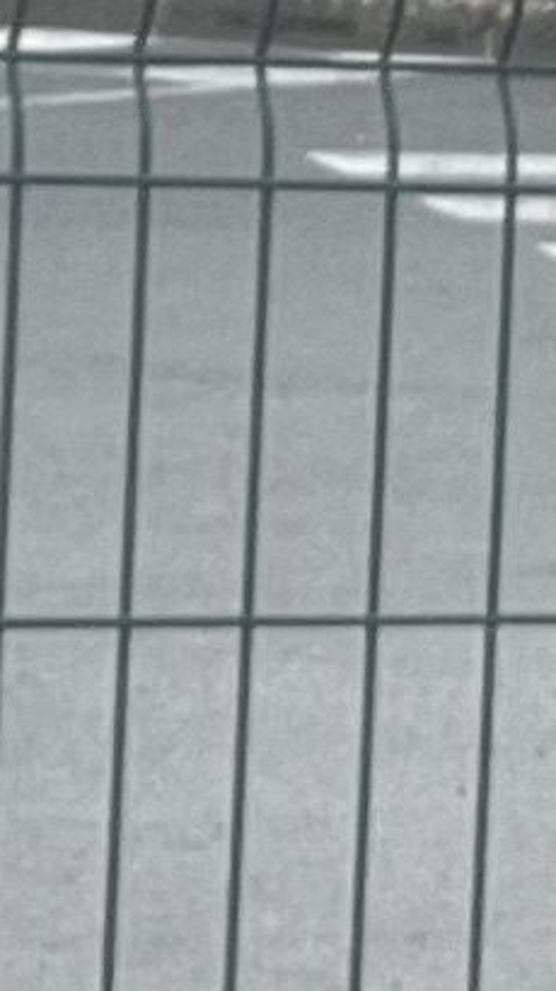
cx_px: 1854
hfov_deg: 4.4
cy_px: -68
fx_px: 6907
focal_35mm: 263
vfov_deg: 8.2
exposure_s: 1/206
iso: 20
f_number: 2.2
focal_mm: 2.87
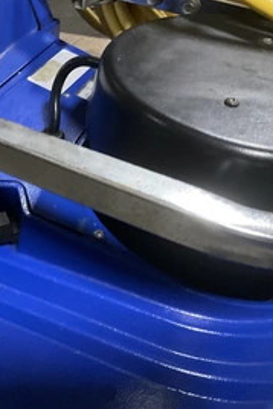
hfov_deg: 27.3
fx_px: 511
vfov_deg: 43.6
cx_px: -29
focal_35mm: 45
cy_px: 206
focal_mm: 3
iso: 500
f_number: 1.8
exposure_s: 1/30
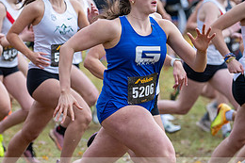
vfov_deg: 3.4
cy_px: 95
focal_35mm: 402
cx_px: 80
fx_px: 2734
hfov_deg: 5.1
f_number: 2.8
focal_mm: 140
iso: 200
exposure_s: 1/1000
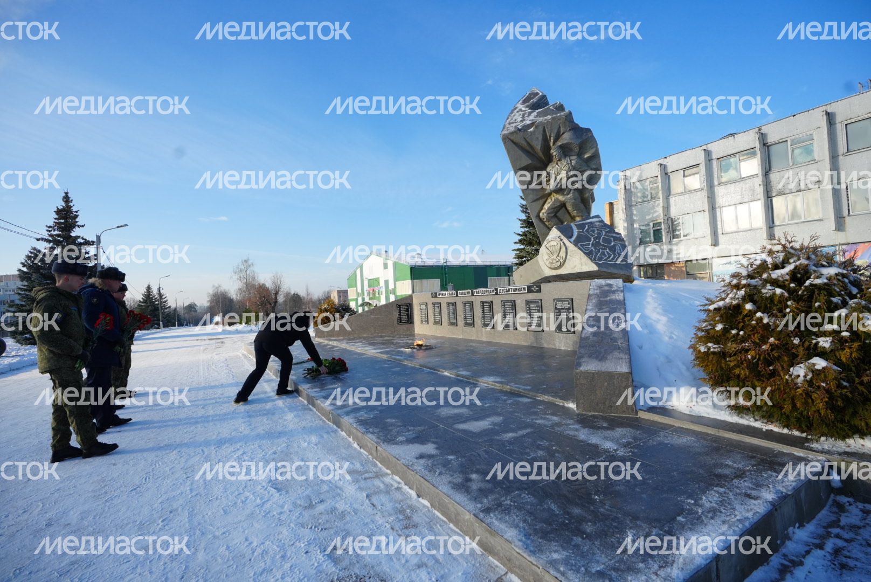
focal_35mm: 16
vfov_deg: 73.8
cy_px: 291
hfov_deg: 96.7
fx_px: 387
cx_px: 436
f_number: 5.6
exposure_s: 1/4000
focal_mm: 16
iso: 1600
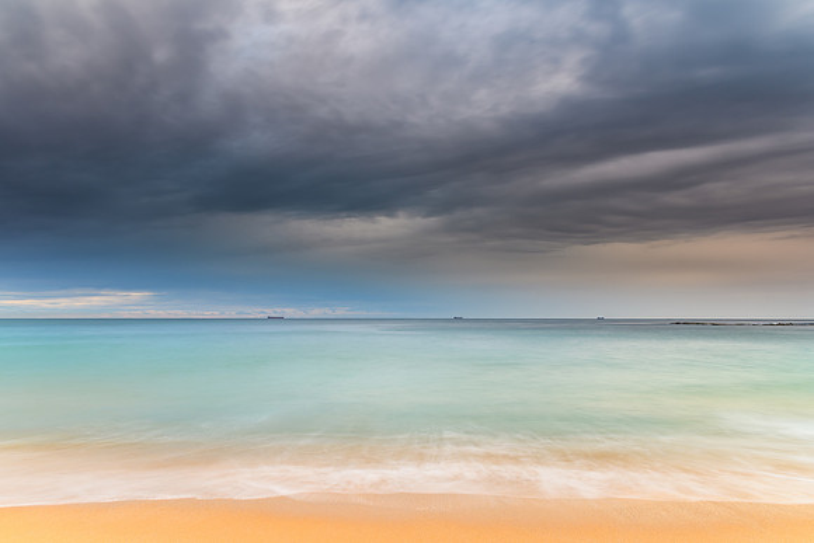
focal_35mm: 24
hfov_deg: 73.1
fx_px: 549
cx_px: 407
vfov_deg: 52.6
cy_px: 272
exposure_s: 6
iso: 50
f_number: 8
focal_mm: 16
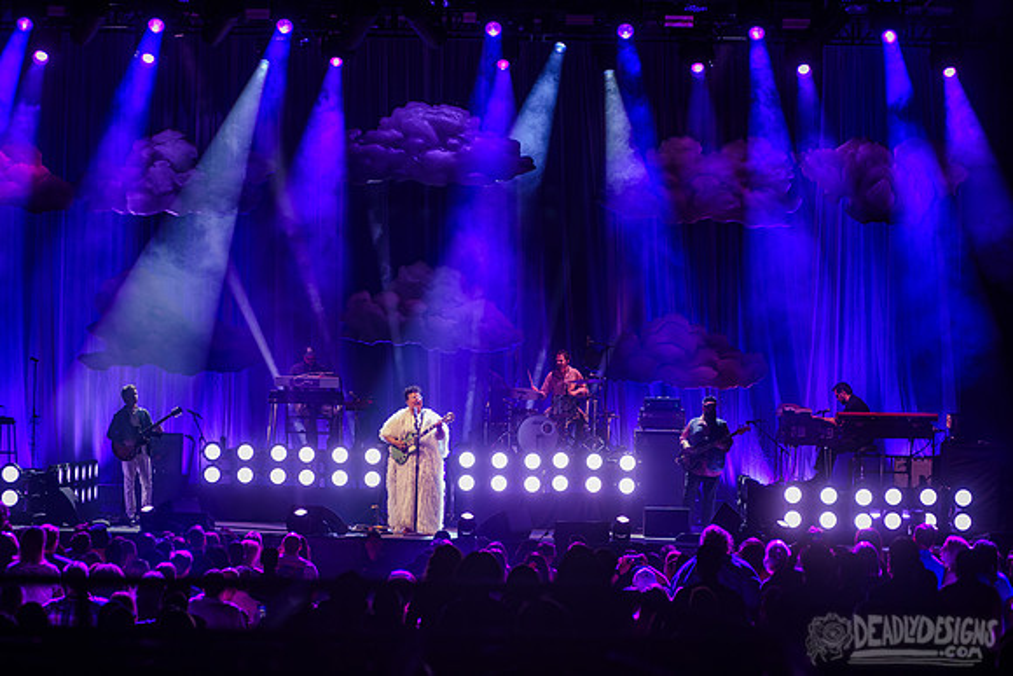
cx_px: 506
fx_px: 2252
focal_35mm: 80
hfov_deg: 25.4
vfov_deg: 17.1
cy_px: 338
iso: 2500
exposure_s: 1/400
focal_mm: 80
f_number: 4.5
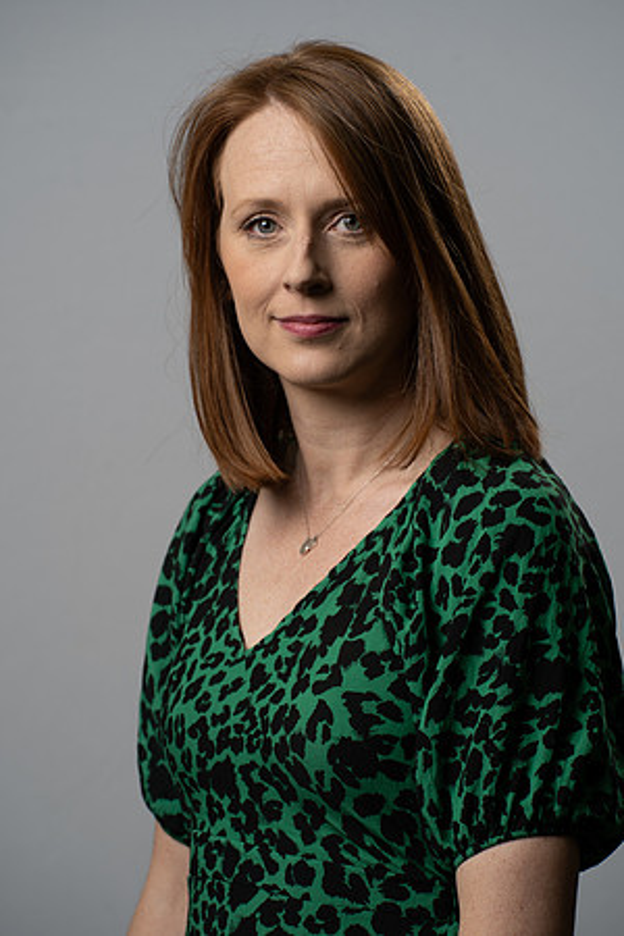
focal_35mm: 180
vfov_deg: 11.4
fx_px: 4680
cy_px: 468
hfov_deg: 7.6
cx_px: 312
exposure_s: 1/160
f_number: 7.1
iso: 160
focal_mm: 180
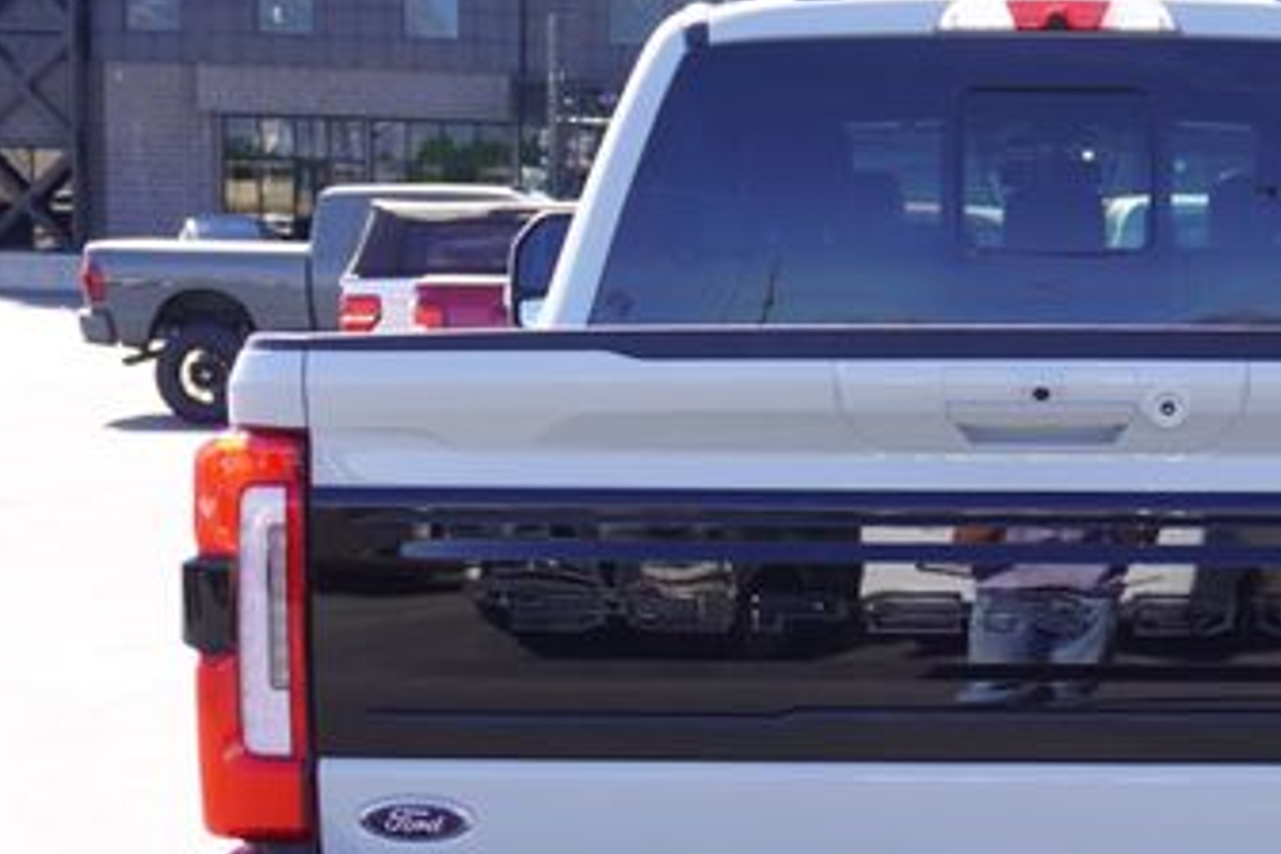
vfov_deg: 16.4
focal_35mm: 83
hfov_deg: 24.0
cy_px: 663
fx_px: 2952
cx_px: 1068
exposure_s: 1/100
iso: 100
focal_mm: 29
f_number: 6.3
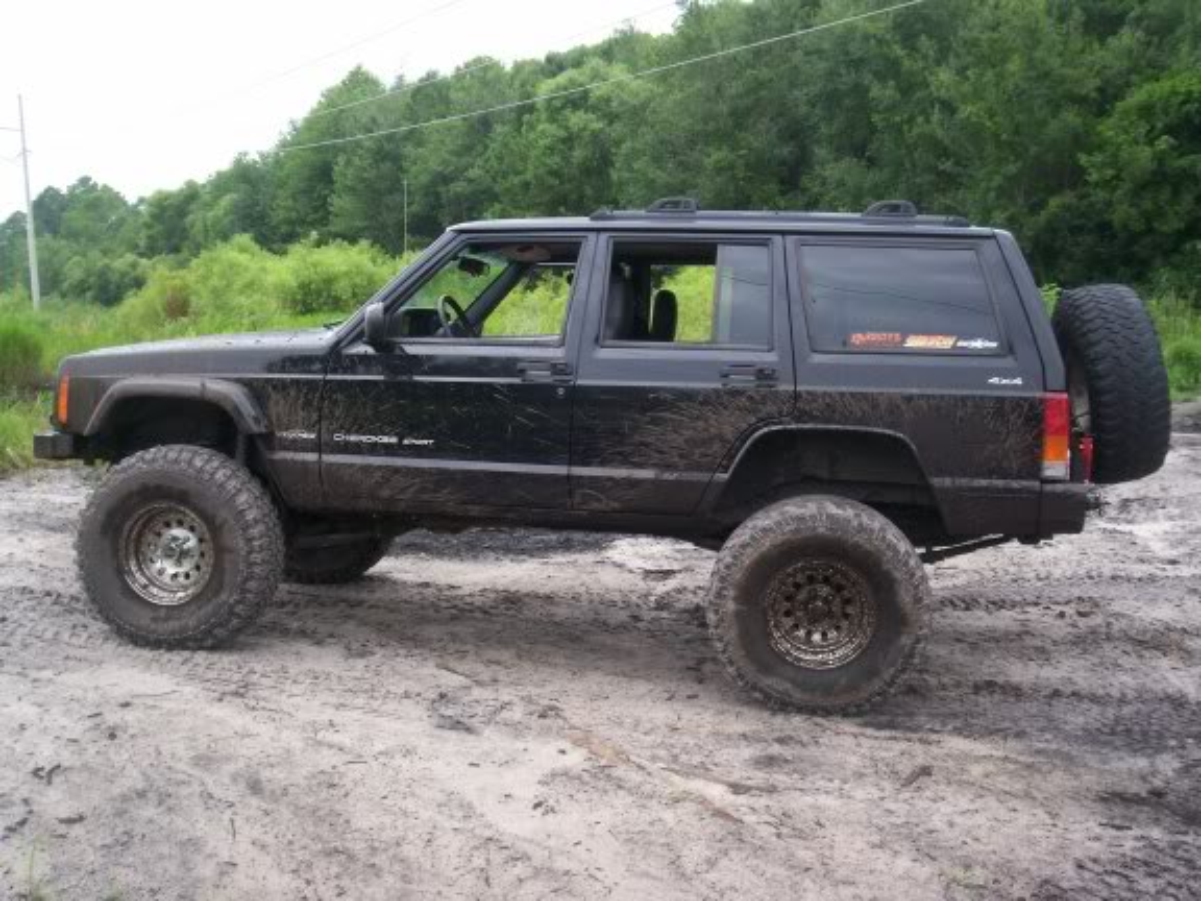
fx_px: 1249
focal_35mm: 36
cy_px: 450
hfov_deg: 51.4
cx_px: 600
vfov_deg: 39.7
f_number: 4.5
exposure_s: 1/205
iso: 100
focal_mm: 5.9
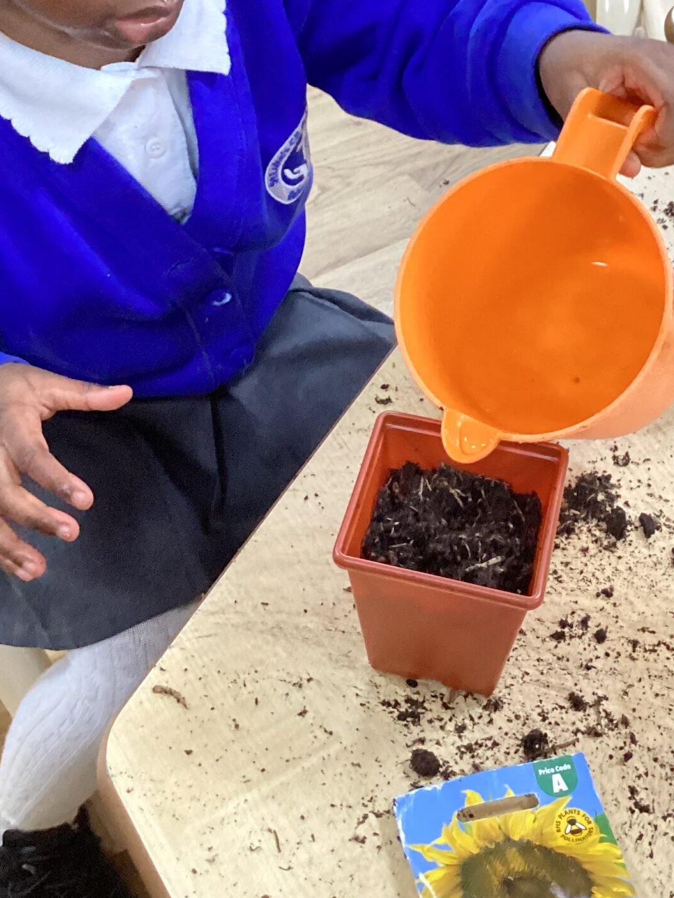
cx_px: 363
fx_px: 1454
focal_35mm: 56
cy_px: 230
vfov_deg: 33.7
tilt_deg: -41.7
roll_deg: +0.6
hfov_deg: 26.1
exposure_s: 1/50
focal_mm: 3.3
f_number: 2.4
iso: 400
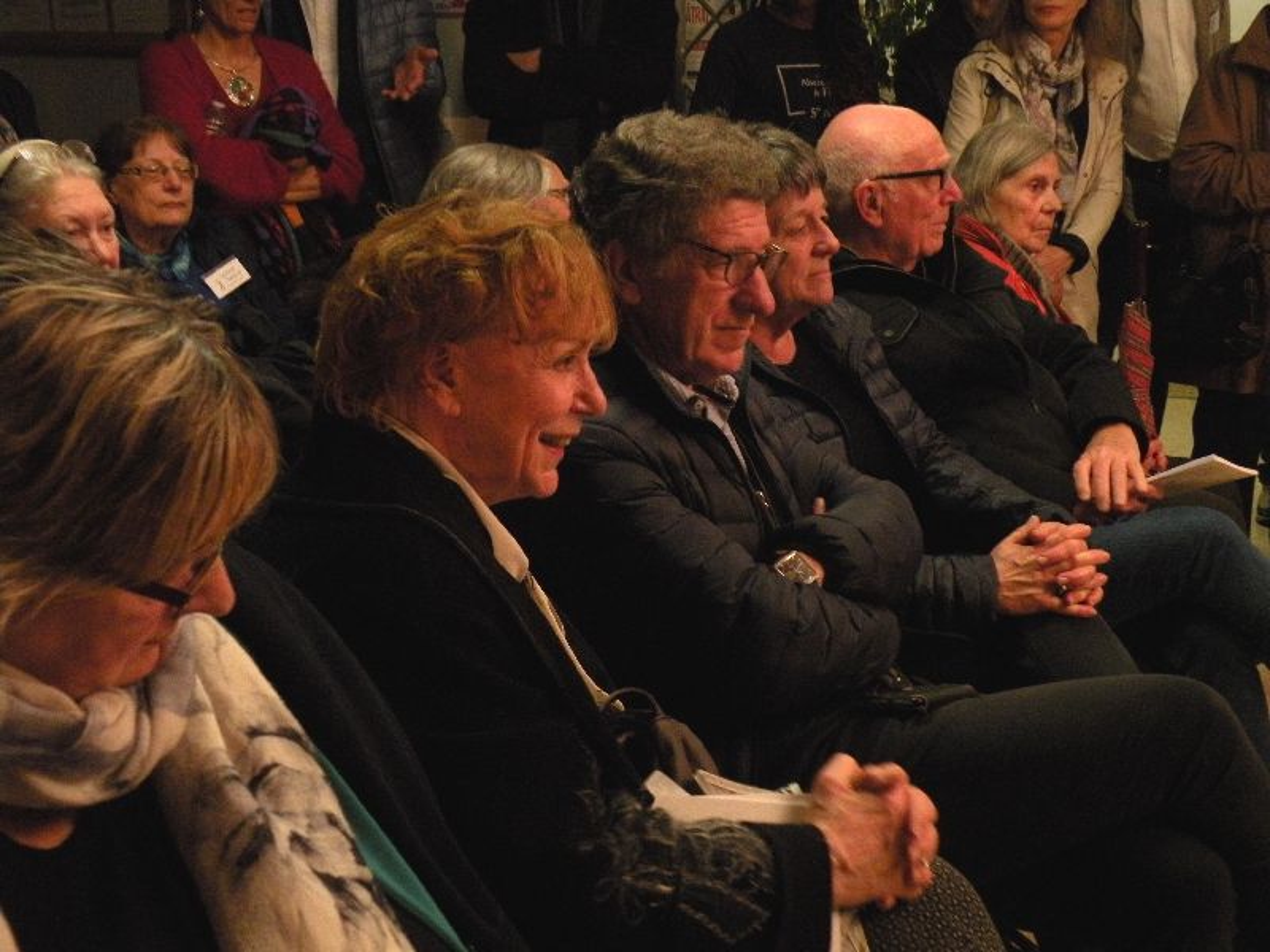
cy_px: 476
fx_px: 2055
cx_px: 635
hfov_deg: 34.3
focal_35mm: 56
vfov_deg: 26.1
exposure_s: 1/60
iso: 400
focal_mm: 9.8
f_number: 3.5
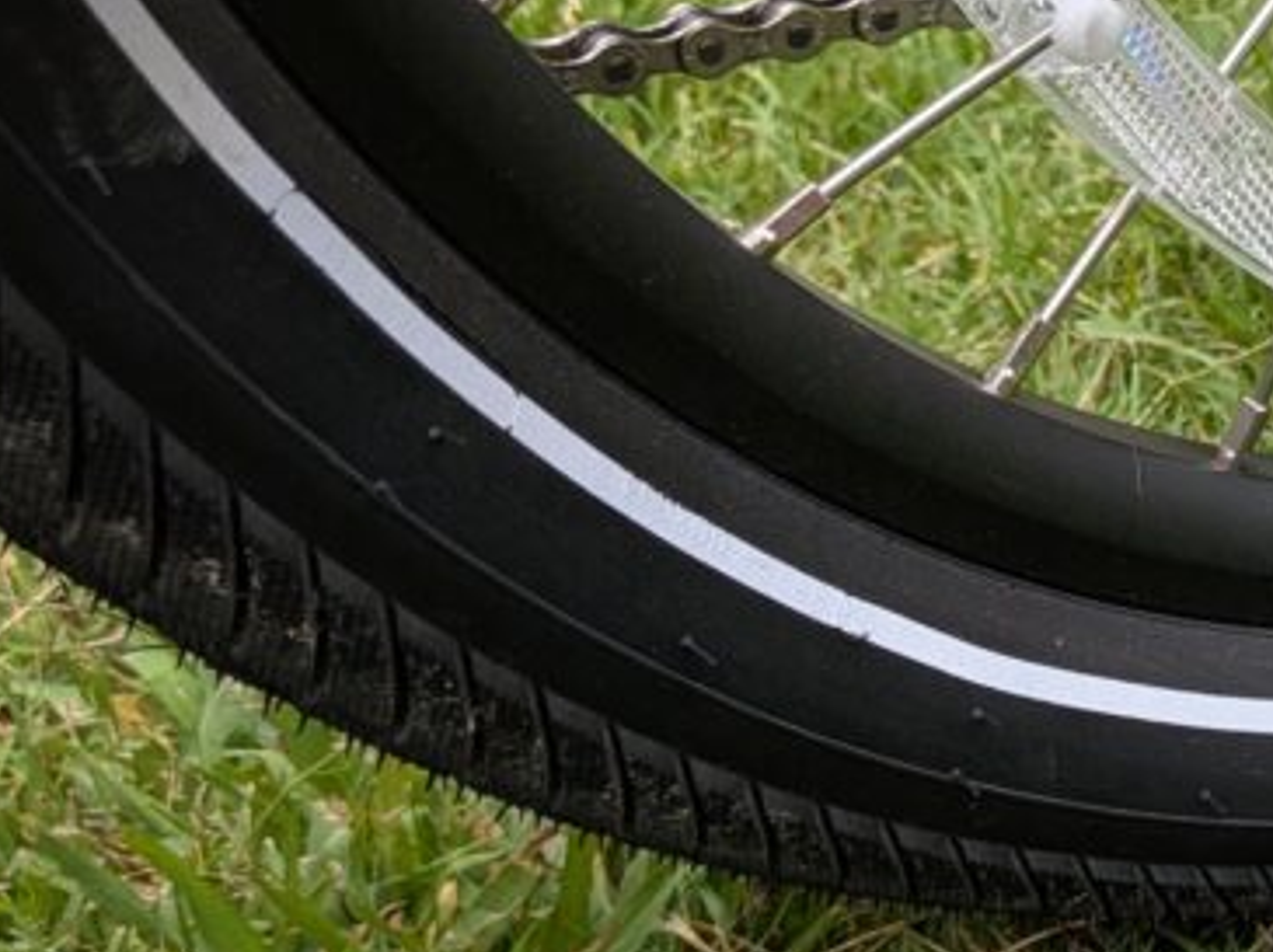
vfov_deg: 18.5
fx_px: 2902
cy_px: 704
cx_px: 1880
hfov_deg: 21.1
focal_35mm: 79
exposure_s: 1/144
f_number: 1.7
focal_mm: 4.53
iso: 25
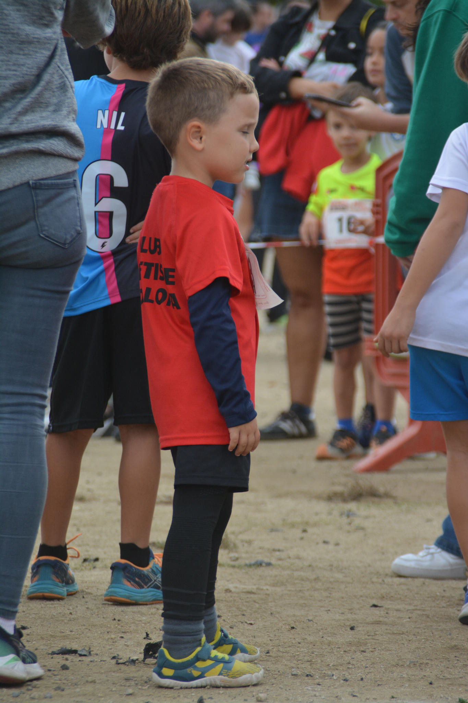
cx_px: 234
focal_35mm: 300
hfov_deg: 4.6
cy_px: 352
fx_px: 5851
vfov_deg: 6.9
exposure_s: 1/1000
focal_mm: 200
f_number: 6.3
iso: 640
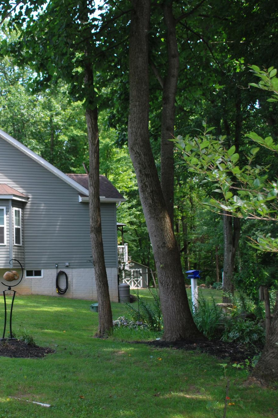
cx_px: 27
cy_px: 211
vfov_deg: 39.6
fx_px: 579
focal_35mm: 50
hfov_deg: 26.1
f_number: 4
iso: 110
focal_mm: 22
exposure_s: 1/125
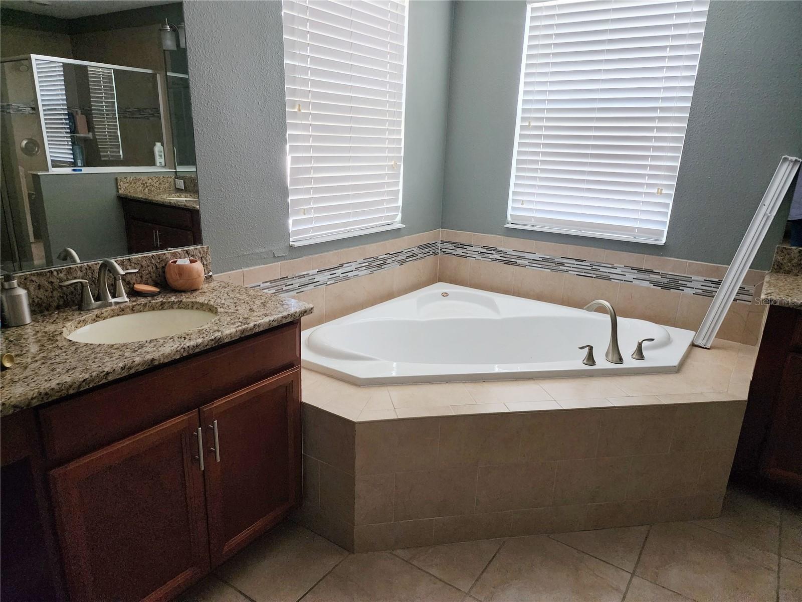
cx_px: 401
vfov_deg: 58.9
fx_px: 533
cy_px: 301
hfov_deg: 73.9
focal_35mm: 23
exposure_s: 1/120
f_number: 1.8
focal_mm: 6.4
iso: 640
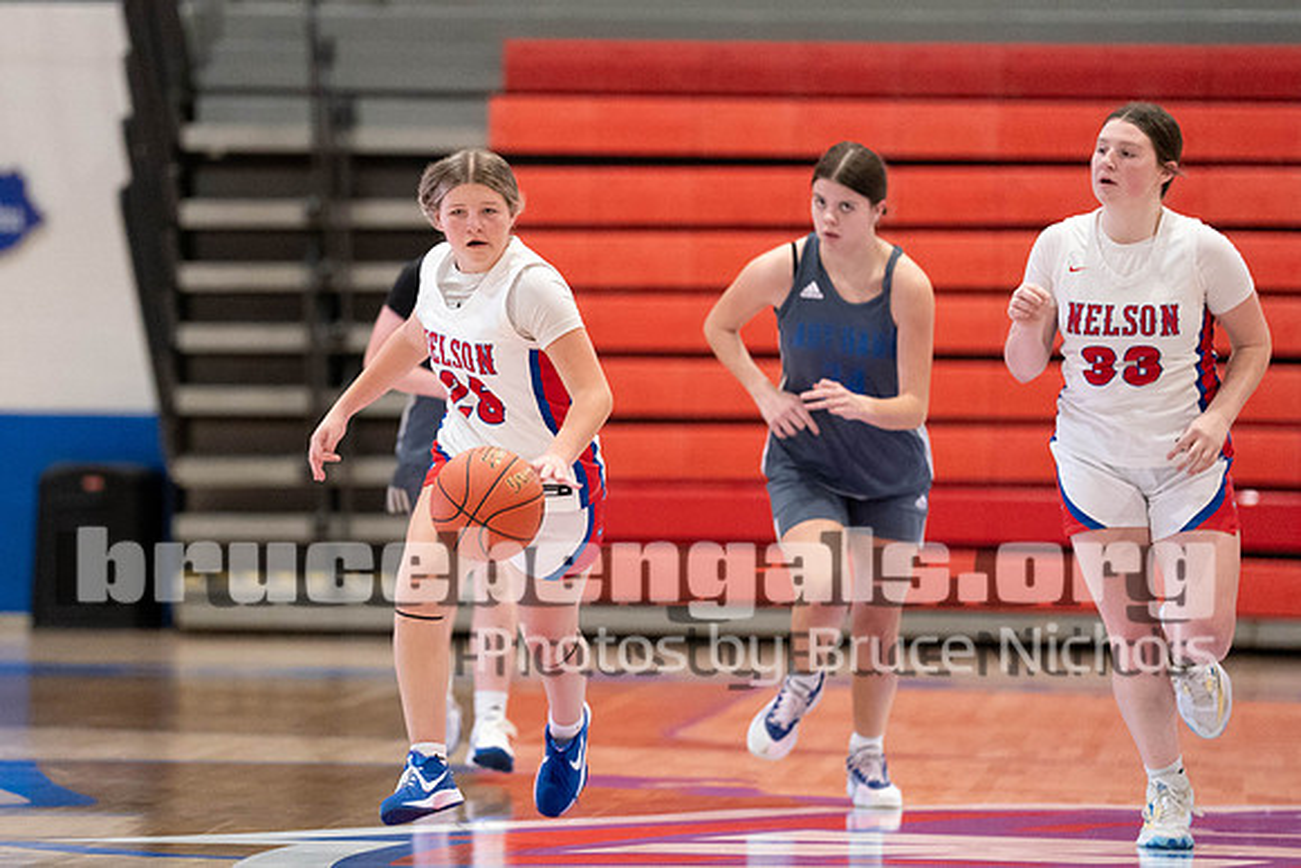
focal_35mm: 243
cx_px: 507
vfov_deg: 5.7
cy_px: 350
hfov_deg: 8.5
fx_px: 8766
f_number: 2.8
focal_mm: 171
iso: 6400
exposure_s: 1/1000
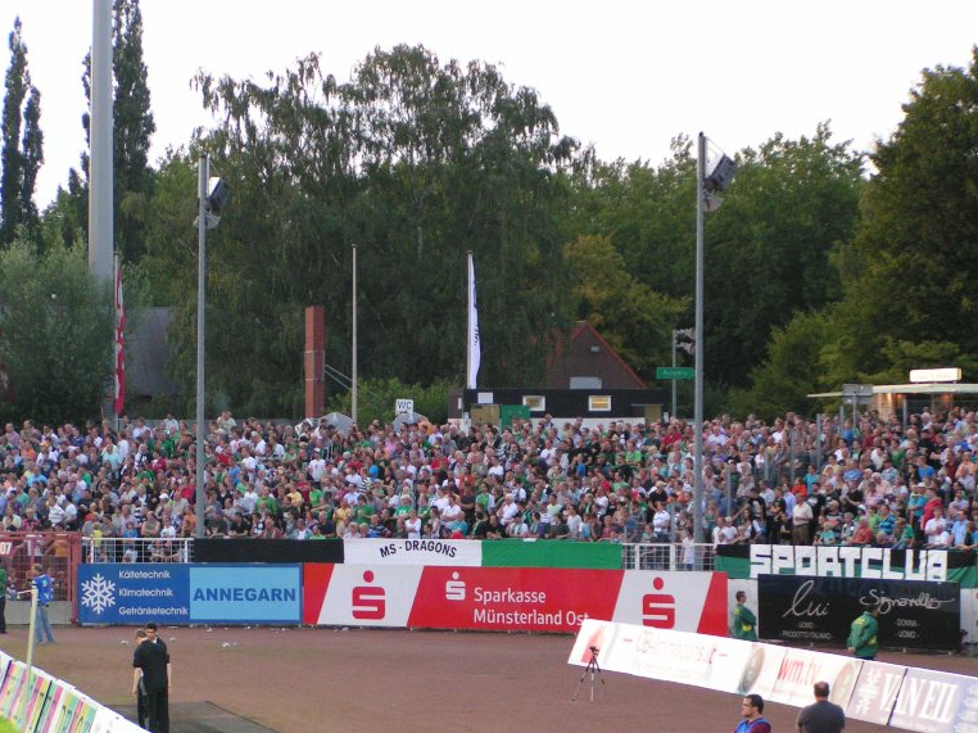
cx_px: 466
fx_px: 3530
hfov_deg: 15.8
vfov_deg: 11.9
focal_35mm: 125
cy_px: 379
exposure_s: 1/80
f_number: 3.5
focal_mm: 18.2
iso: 200
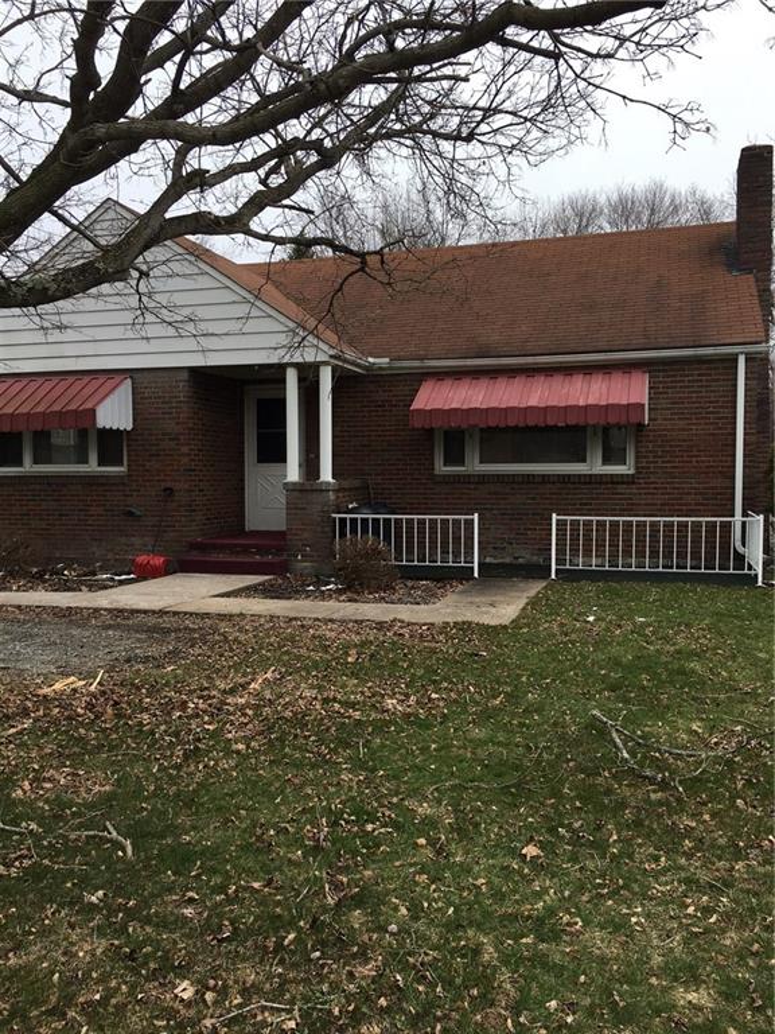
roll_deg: +1.2
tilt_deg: -3.7
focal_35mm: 29
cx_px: 388
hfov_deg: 48.2
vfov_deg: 61.7
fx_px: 866
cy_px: 517
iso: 25
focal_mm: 4.15
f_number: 2.2
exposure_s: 1/927
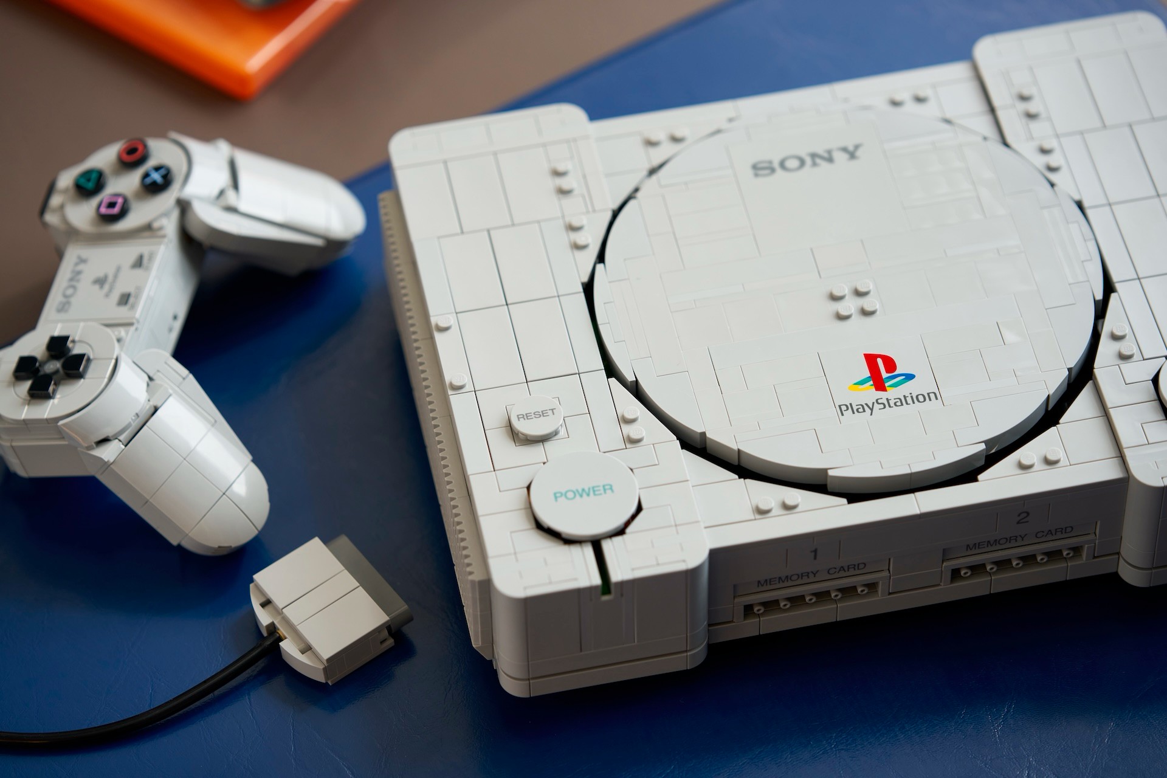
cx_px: 584
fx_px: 3533
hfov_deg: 18.8
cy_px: 389
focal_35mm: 109
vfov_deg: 12.6
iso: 320
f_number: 3.5
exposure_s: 1/60
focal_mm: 109
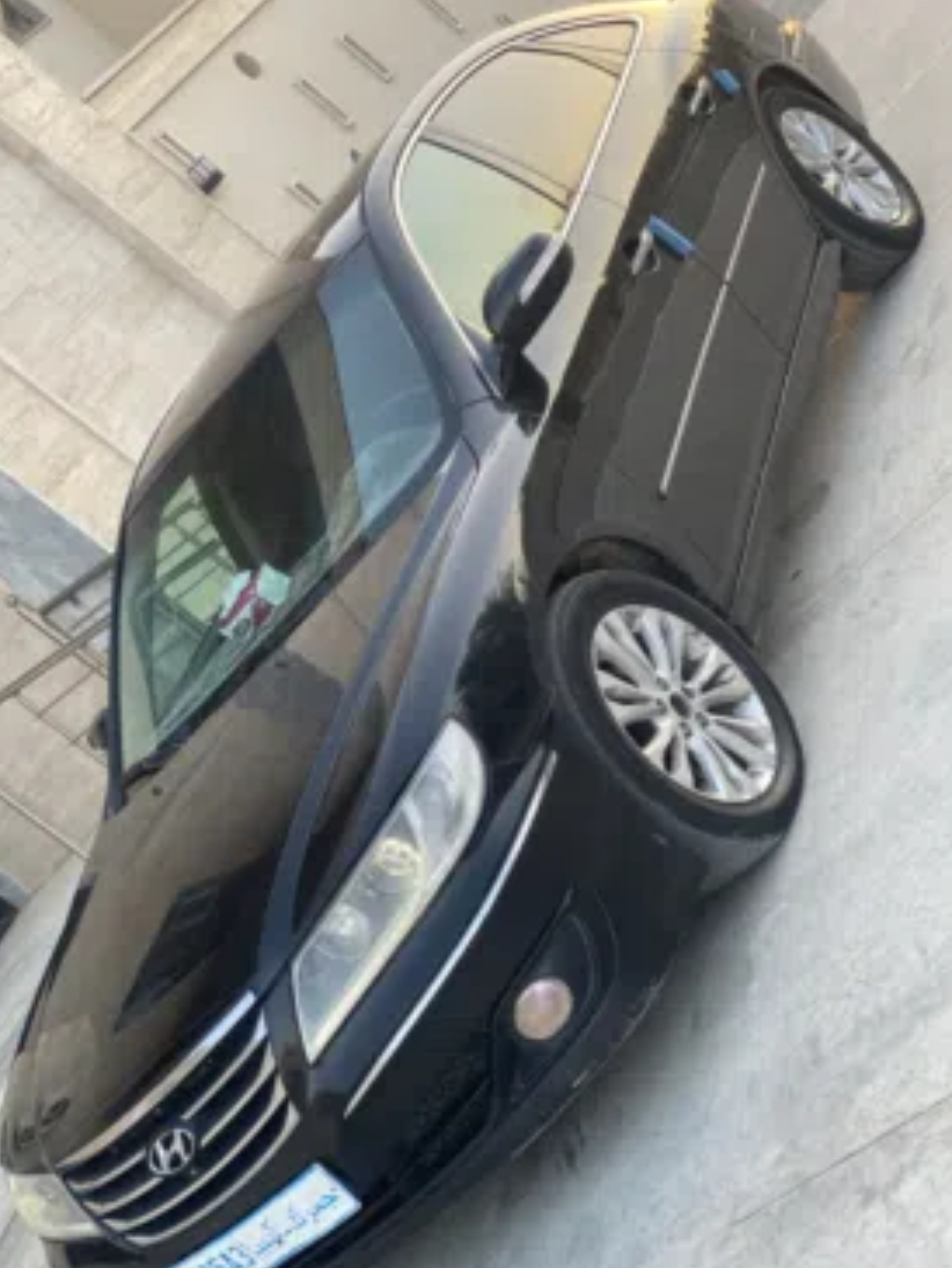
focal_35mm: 57
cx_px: 448
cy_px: 653
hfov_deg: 25.7
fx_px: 2089
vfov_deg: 33.8
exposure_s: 1/122
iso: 100
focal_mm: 6
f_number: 2
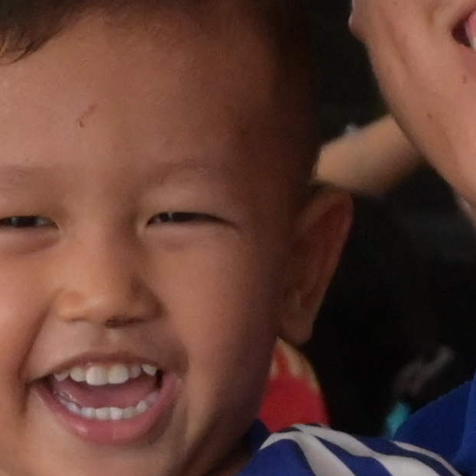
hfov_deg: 4.0
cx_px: 404
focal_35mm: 433
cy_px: 698
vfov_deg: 4.0
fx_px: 6736
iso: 2500
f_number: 6.3
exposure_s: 1/500
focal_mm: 38
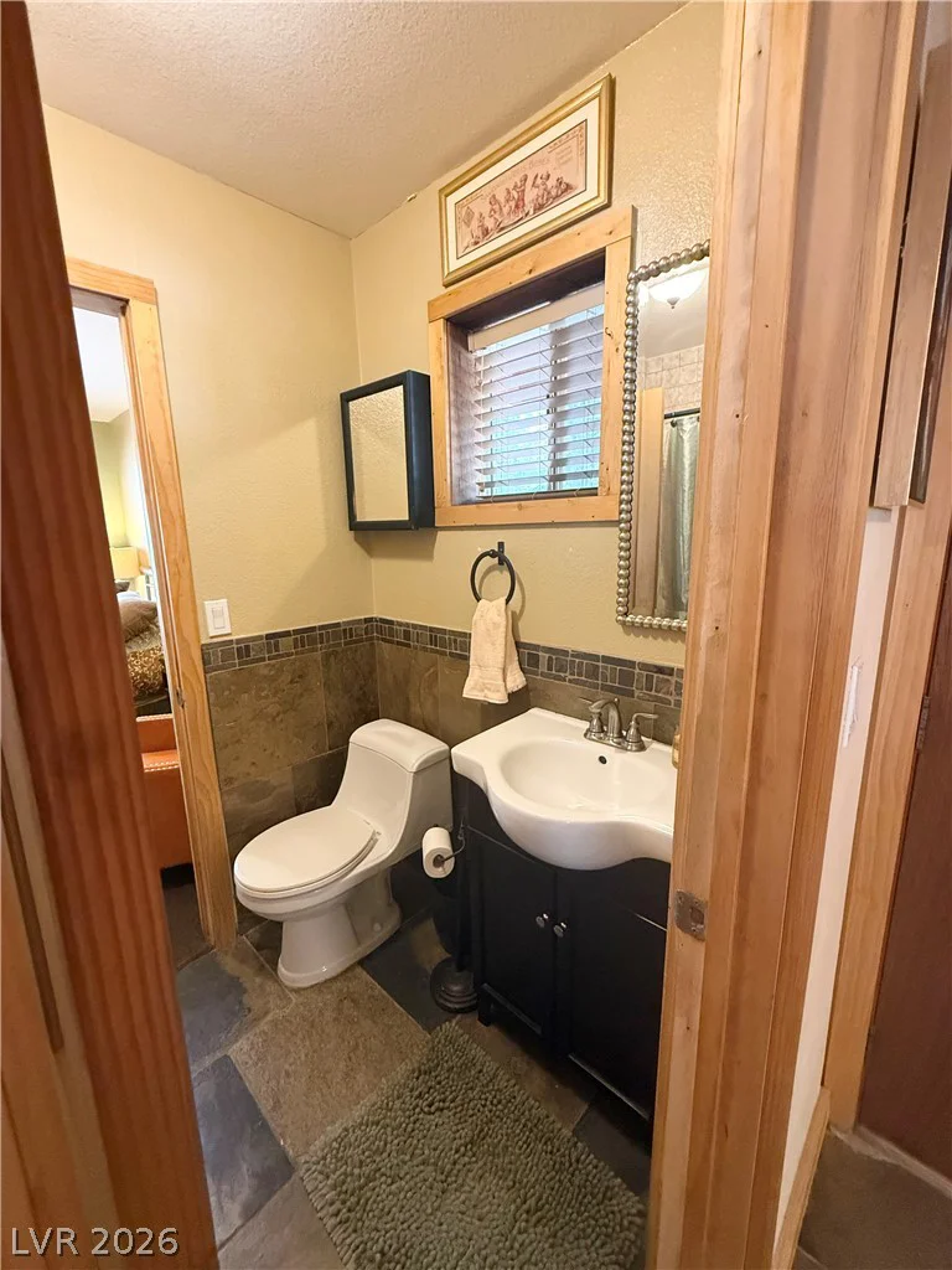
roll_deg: +1.0
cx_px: 476
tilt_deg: -10.3
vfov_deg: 102.1
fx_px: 513
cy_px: 635
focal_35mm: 14
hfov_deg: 85.7
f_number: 2.2
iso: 640
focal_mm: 2.22
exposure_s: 1/60
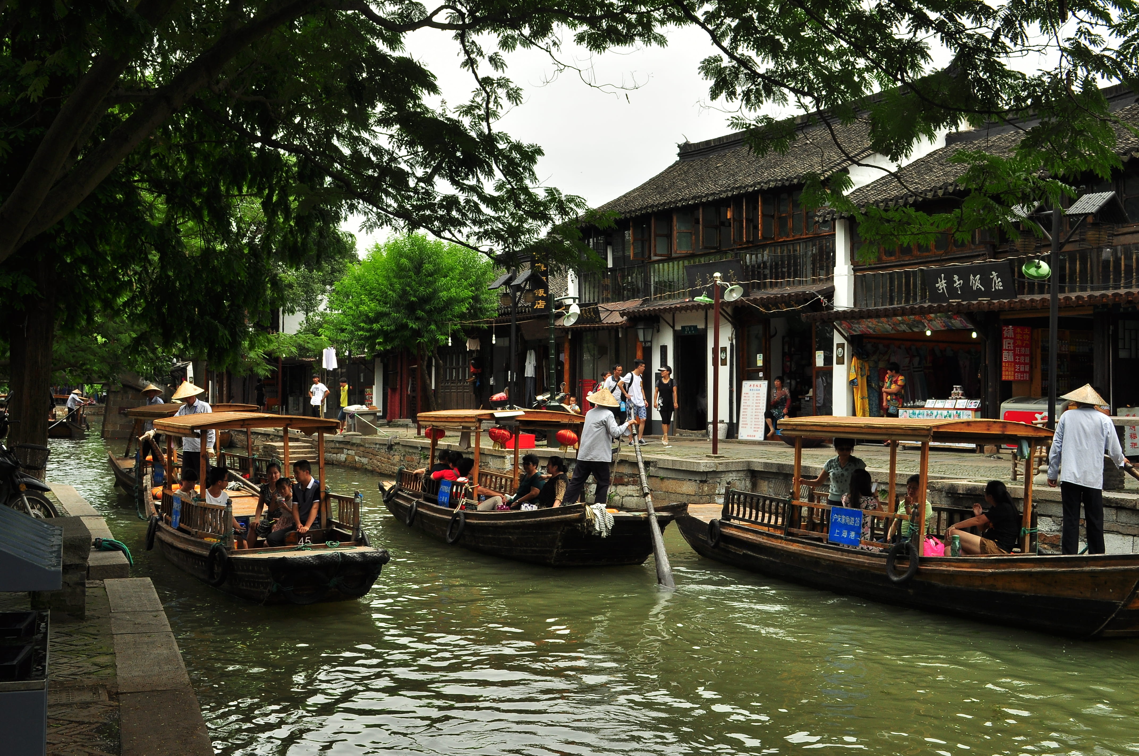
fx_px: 1232
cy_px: 378
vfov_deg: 34.1
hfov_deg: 49.6
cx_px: 570
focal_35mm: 39
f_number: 11
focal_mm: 26
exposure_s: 1/200
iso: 200
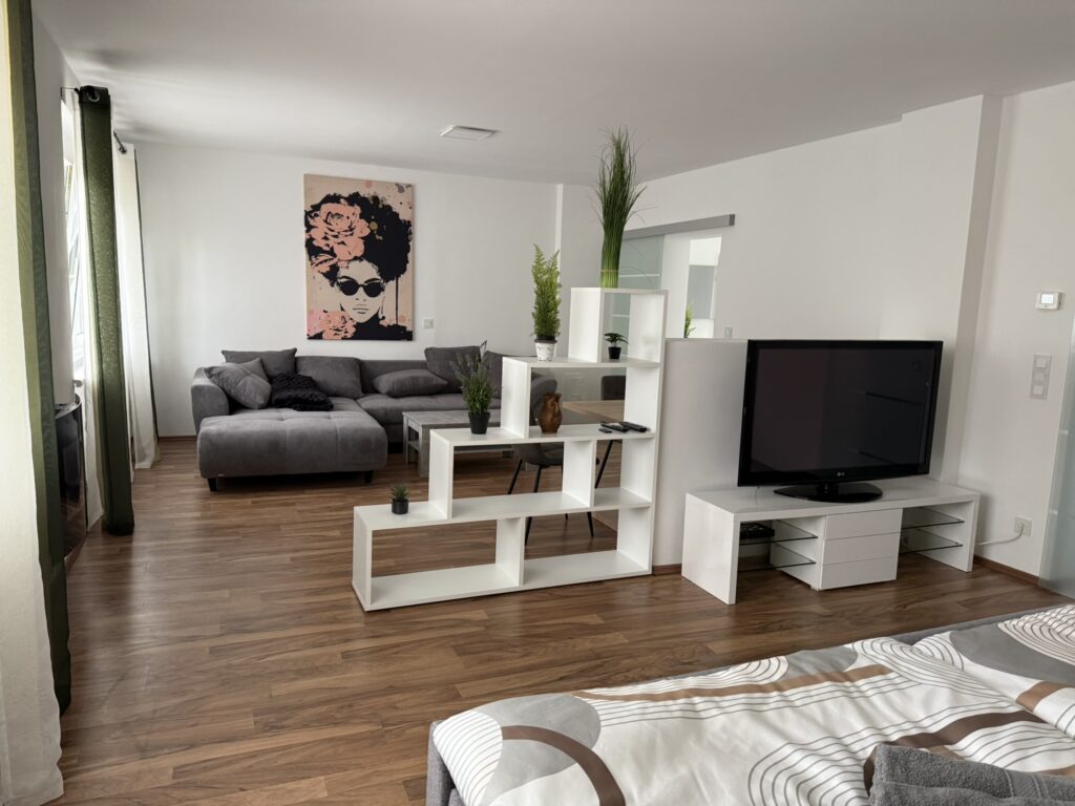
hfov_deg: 71.6
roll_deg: -1.9
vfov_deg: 56.8
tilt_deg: -6.5
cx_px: 538
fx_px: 745
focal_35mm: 24
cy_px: 403
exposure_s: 1/60
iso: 320
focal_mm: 6.76
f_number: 1.78
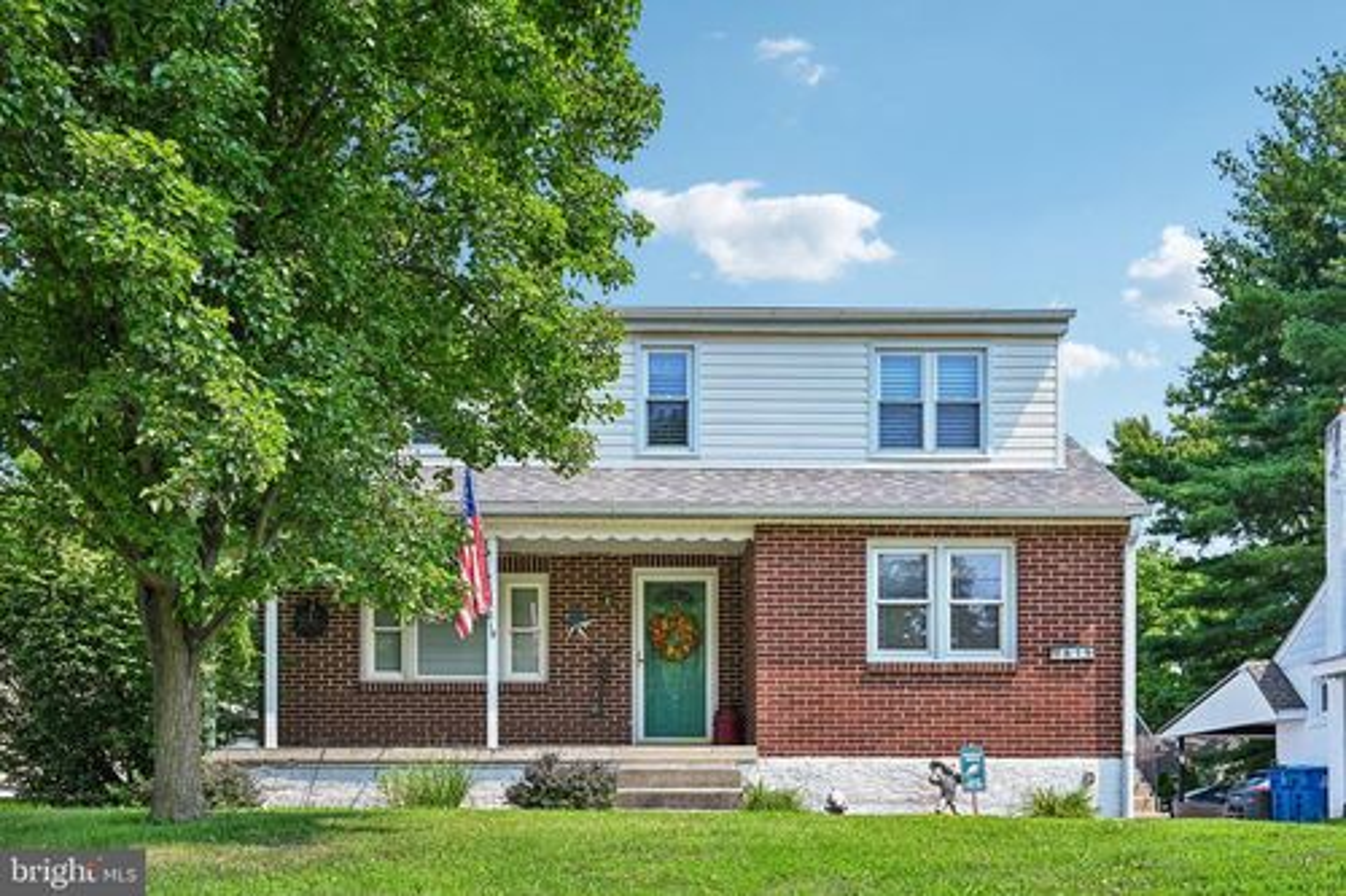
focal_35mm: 30
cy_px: 448
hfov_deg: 61.9
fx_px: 1121
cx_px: 673
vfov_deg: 43.6
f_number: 8
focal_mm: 30
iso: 800
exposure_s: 1/640
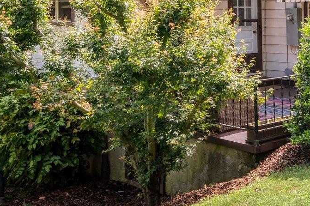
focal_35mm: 60
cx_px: 382
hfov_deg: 28.7
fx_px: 512
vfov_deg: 22.2
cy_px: 18
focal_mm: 19.5
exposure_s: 1/1000
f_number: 7.1
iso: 200
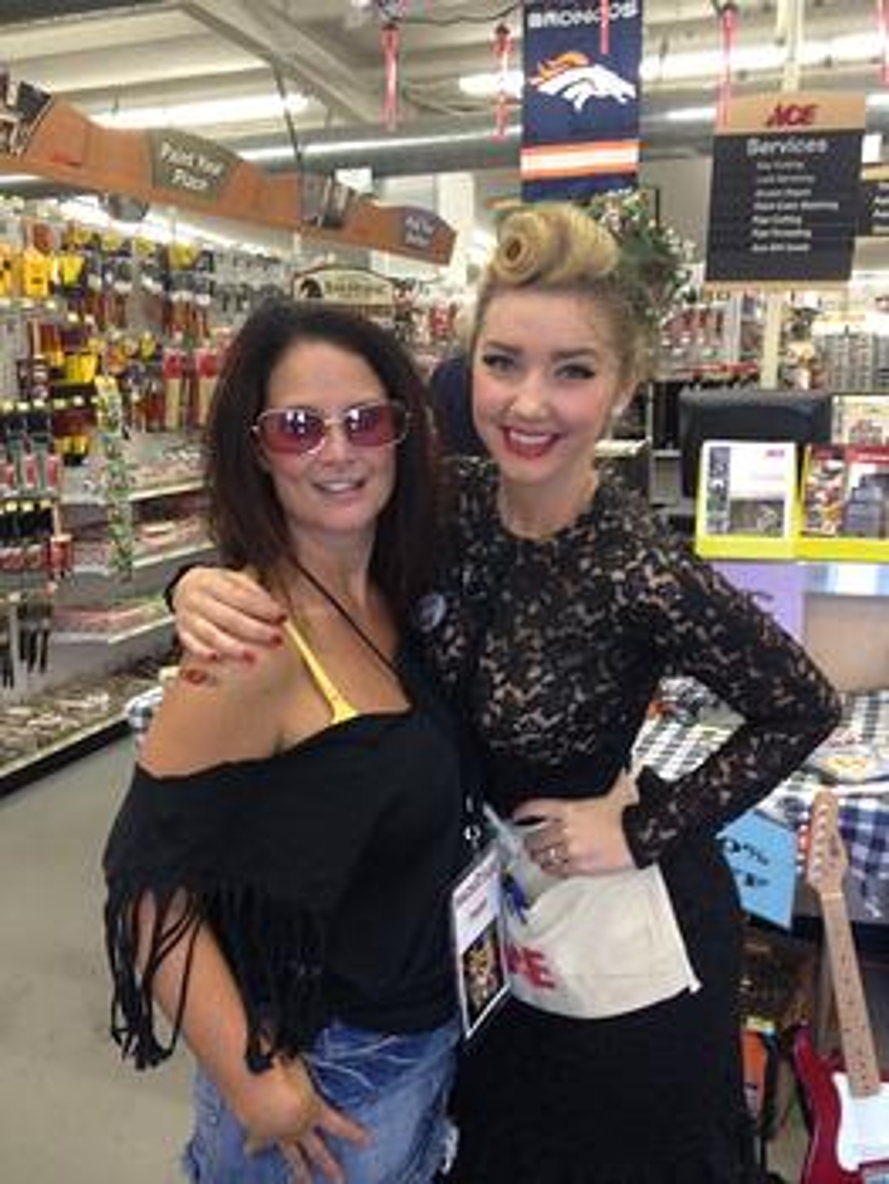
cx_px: 444
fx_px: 1197
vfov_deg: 52.6
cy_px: 592
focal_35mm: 35
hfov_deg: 40.7
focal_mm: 4.28
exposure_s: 1/20
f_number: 2.4
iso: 64
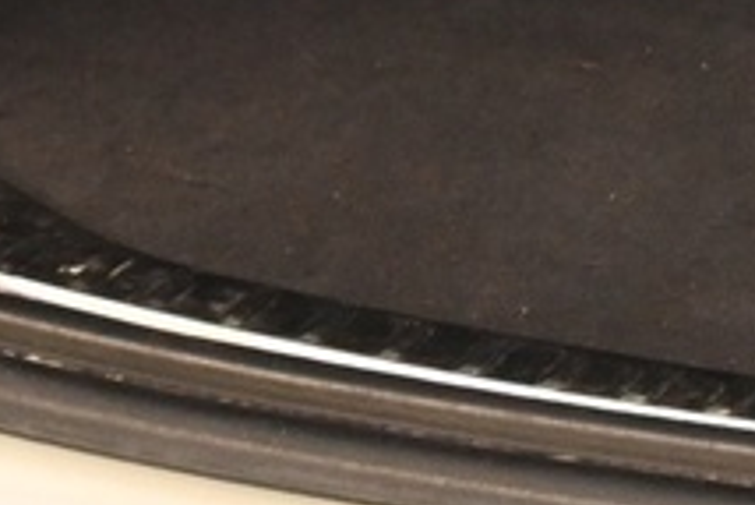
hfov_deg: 5.7
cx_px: 1888
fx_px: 7254
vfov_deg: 3.9
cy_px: -1021
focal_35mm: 346
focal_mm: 30.5
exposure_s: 1/50
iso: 1400
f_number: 4.8
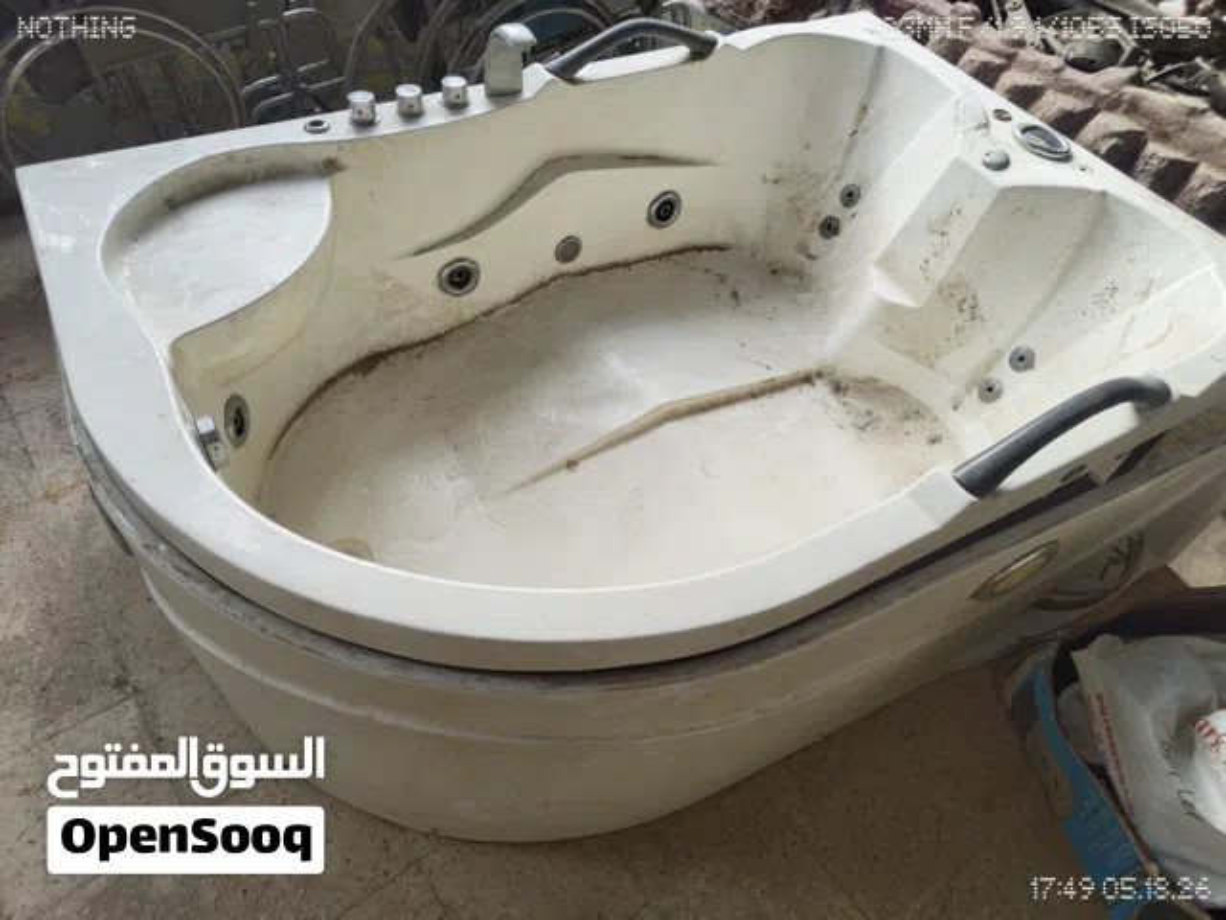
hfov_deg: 73.9
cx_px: 613
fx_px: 815
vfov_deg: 58.9
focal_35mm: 23
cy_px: 460
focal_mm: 5.59
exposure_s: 1/105
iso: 50
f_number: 1.88
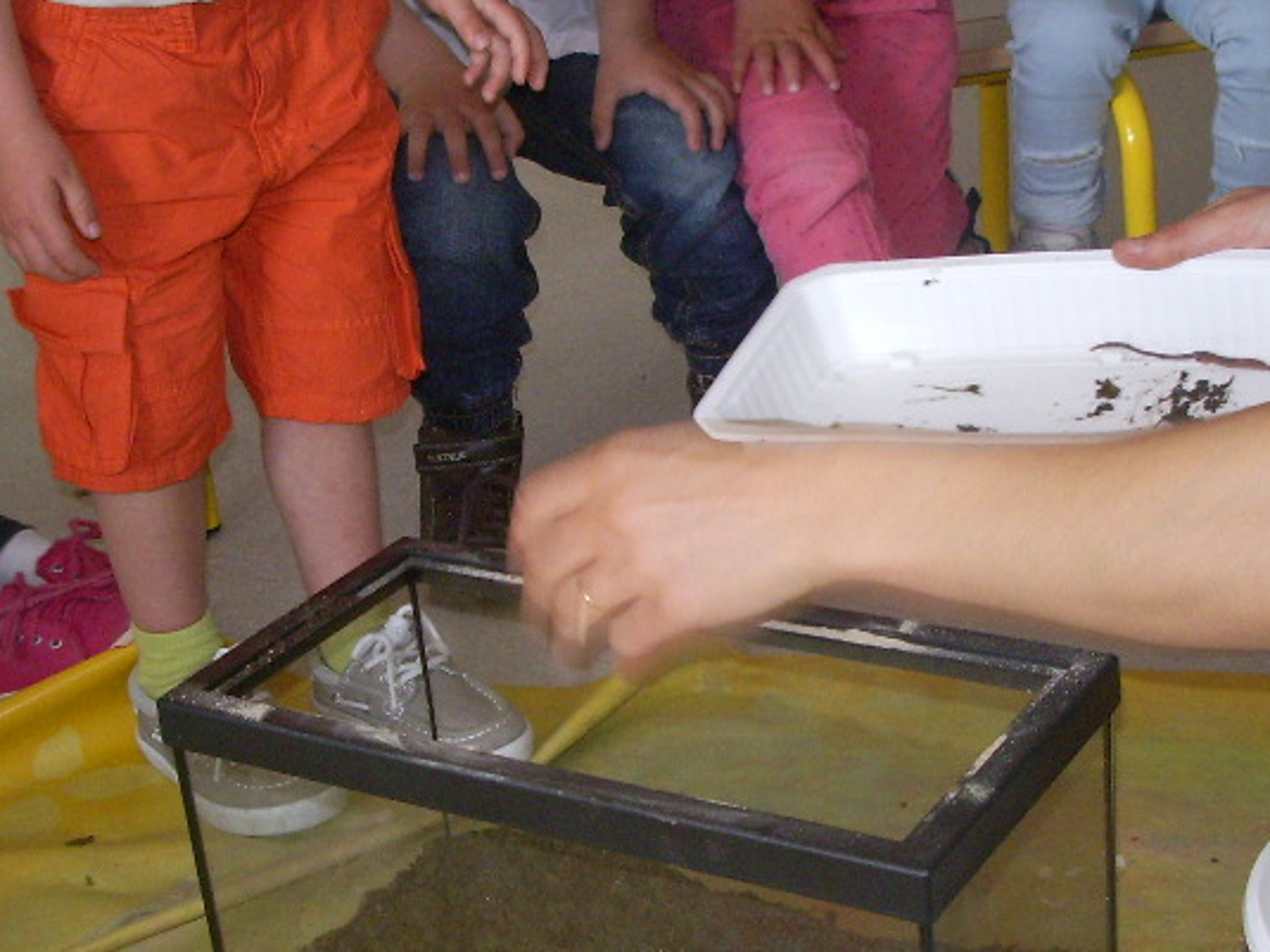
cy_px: 525
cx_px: 577
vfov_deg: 21.9
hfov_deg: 29.0
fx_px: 2458
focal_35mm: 67
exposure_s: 1/40
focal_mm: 5.8
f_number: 2.6
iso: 160
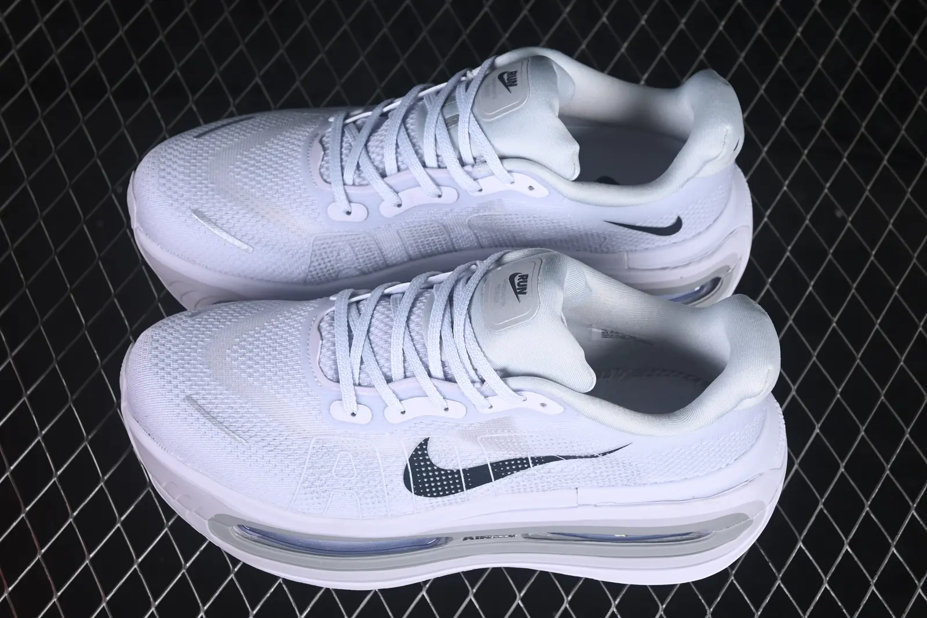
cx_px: 464
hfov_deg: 27.0
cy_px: 309
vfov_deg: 18.2
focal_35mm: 75
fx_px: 1931
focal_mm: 50
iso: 160
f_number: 7.1
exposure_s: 1/80
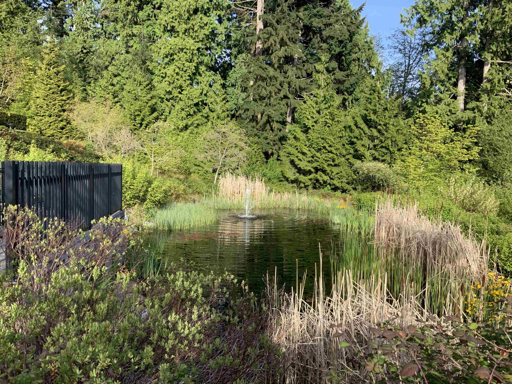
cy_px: 192
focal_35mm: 29
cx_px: 256
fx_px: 429
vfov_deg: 48.2
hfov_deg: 61.7
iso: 16
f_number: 1.8
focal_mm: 3
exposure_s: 1/540
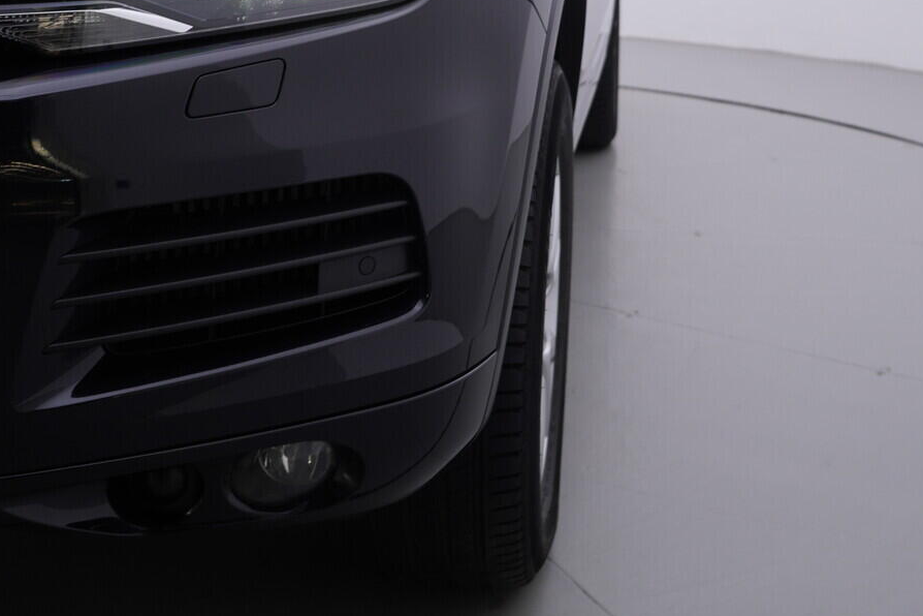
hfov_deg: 34.5
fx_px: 1487
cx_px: 440
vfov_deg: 23.1
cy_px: 125
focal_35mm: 58
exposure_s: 1/80
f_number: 4.5
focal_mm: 24
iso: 125
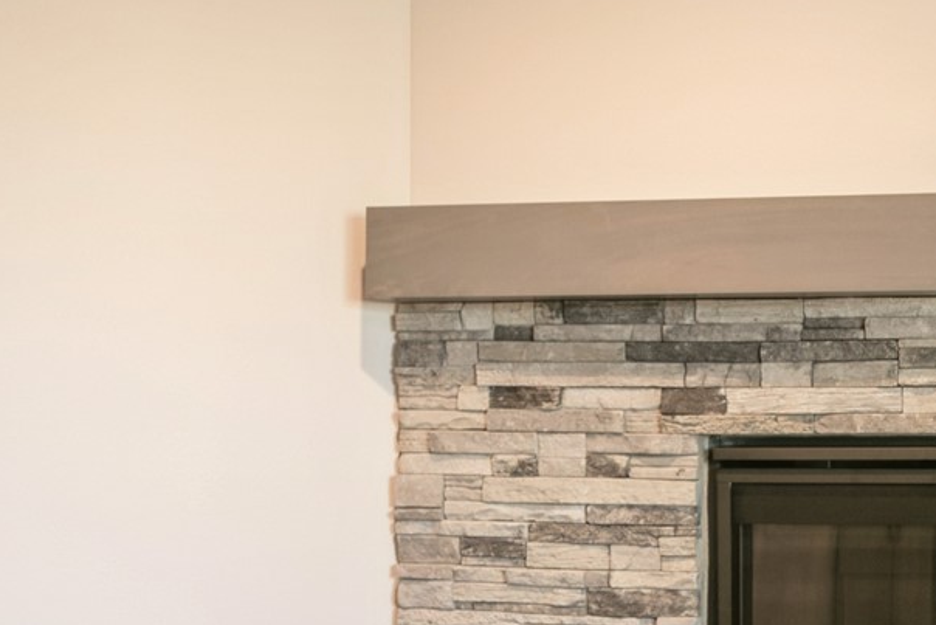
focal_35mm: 73
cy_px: 441
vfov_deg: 18.6
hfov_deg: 26.0
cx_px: 983
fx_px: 1898
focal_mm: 26
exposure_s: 1/3
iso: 200
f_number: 8
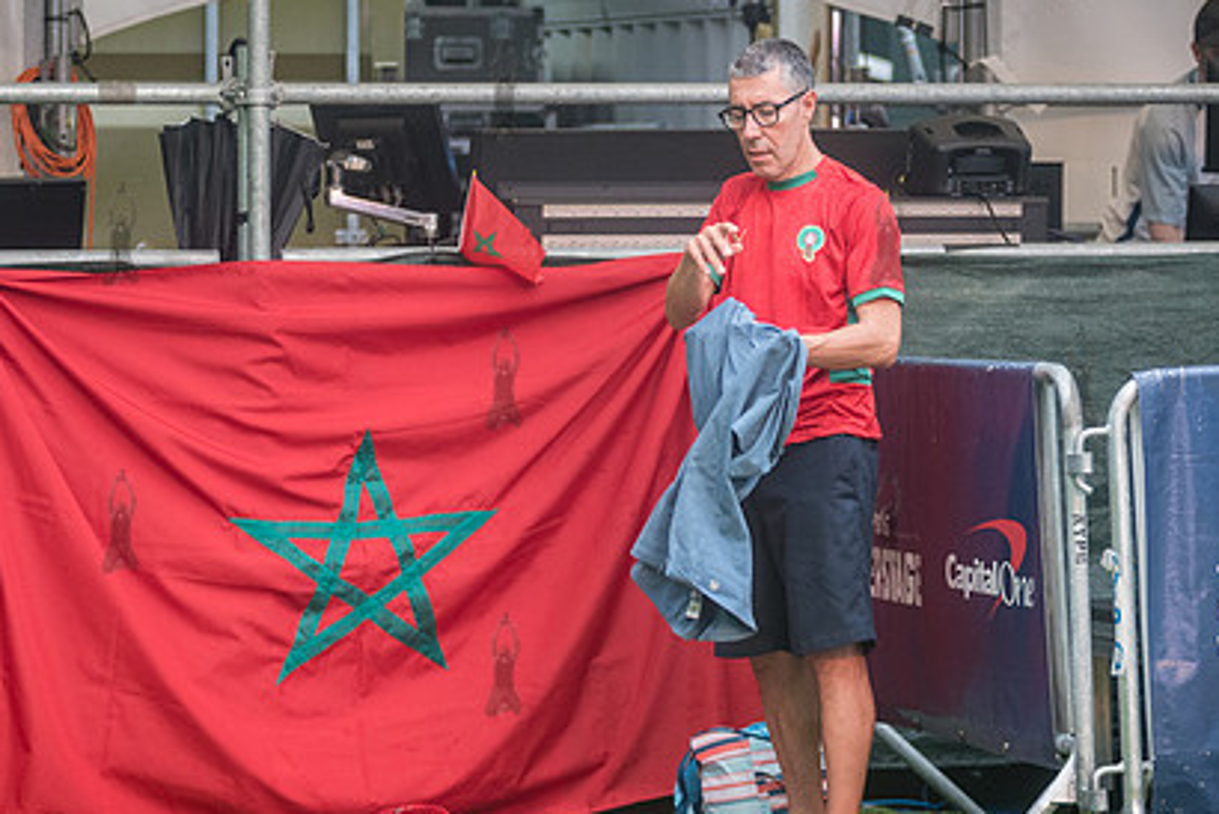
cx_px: 537
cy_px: 279
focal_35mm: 174
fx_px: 5896
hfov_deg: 11.8
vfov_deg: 7.9
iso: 1000
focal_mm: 100
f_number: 2.8
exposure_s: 1/400
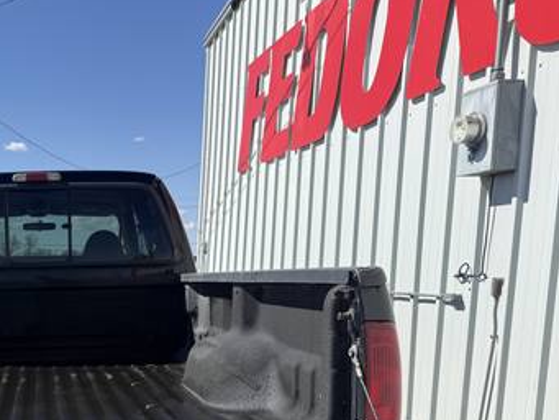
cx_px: 39
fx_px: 727
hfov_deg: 38.7
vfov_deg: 30.6
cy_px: 387
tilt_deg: -8.0
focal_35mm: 45
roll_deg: -0.6
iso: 80
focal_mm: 6.76
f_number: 1.78
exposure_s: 1/4405
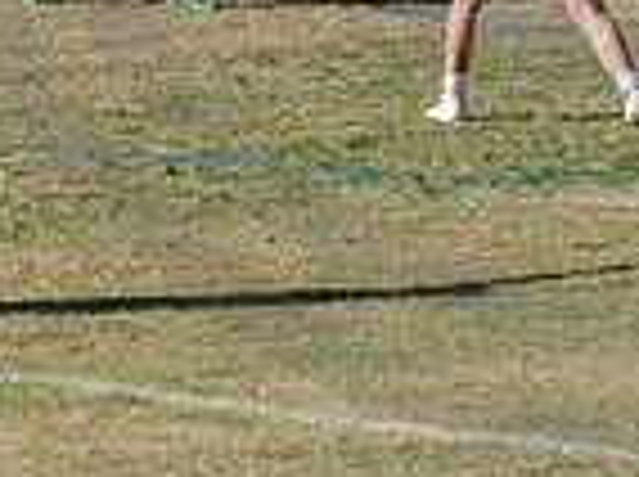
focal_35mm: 568
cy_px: -565
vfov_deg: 2.6
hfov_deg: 3.5
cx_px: 594
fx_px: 10467
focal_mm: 105
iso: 250
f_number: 7.1
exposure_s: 1/800
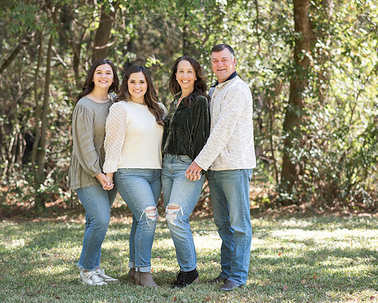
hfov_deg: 19.1
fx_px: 1119
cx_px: 149
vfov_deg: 15.4
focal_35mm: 100
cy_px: 157
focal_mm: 85
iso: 400
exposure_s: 1/1250
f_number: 2.5
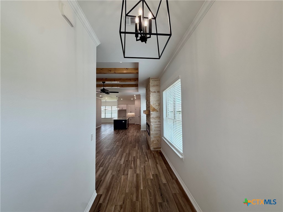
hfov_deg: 102.1
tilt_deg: +2.3
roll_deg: +0.5
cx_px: 142
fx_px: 114
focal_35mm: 14
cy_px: 106
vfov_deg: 85.7
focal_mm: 2.22
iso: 64
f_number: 2.2
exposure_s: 1/120
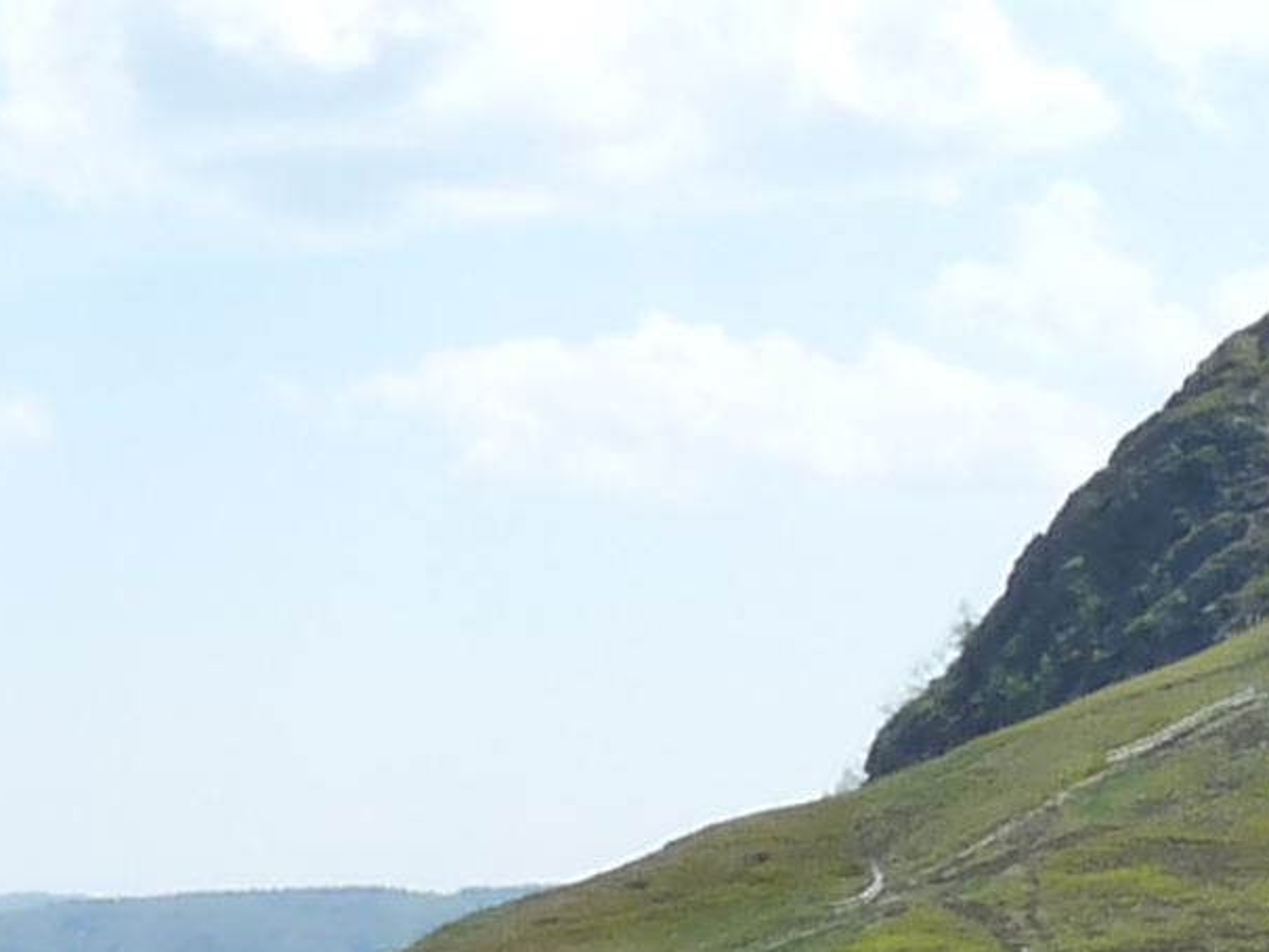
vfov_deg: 8.9
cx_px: 1835
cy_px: 1174
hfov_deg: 11.5
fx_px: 6050
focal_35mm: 165
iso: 160
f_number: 5.6
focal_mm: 4.8
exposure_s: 1/400
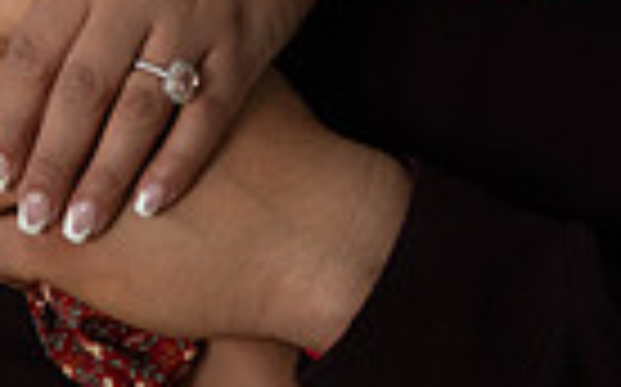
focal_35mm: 193
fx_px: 3264
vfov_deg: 6.5
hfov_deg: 10.8
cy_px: -531
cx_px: 153
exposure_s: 1/60
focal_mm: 58
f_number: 2.8
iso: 640
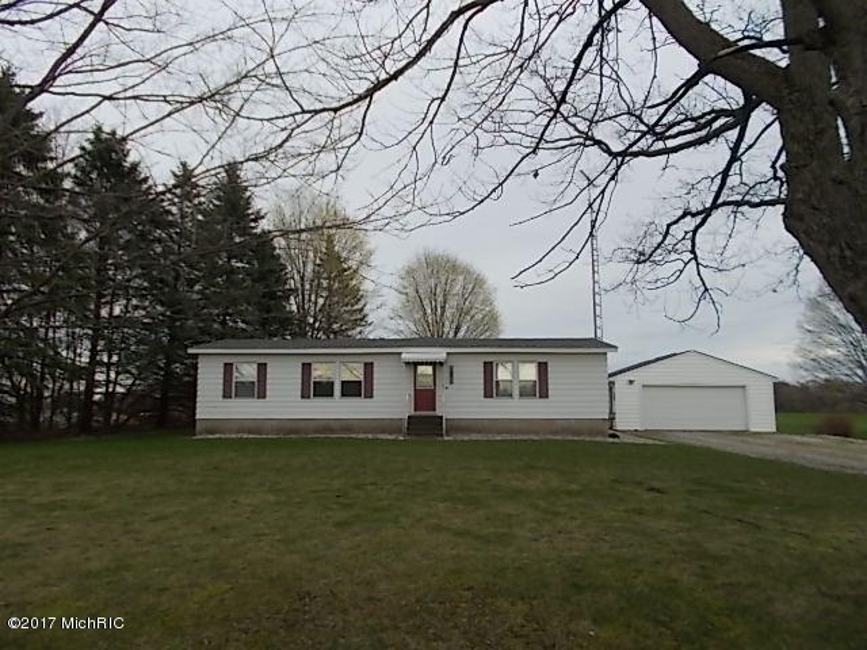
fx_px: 651
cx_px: 434
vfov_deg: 53.1
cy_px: 325
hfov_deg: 67.3
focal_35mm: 26
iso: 80
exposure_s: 1/500
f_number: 3.2
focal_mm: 4.6
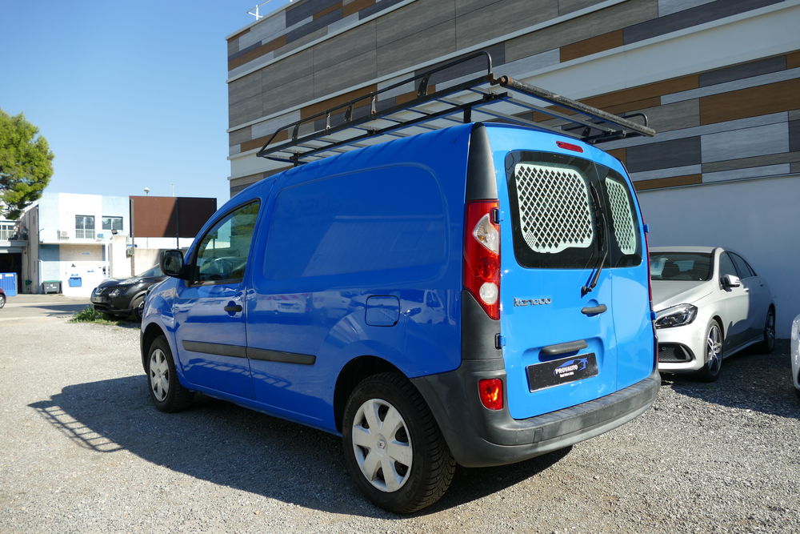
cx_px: 400
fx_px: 556
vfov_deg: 51.3
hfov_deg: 71.5
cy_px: 267
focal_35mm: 25
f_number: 2.8
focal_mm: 9.12
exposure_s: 1/1600
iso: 125
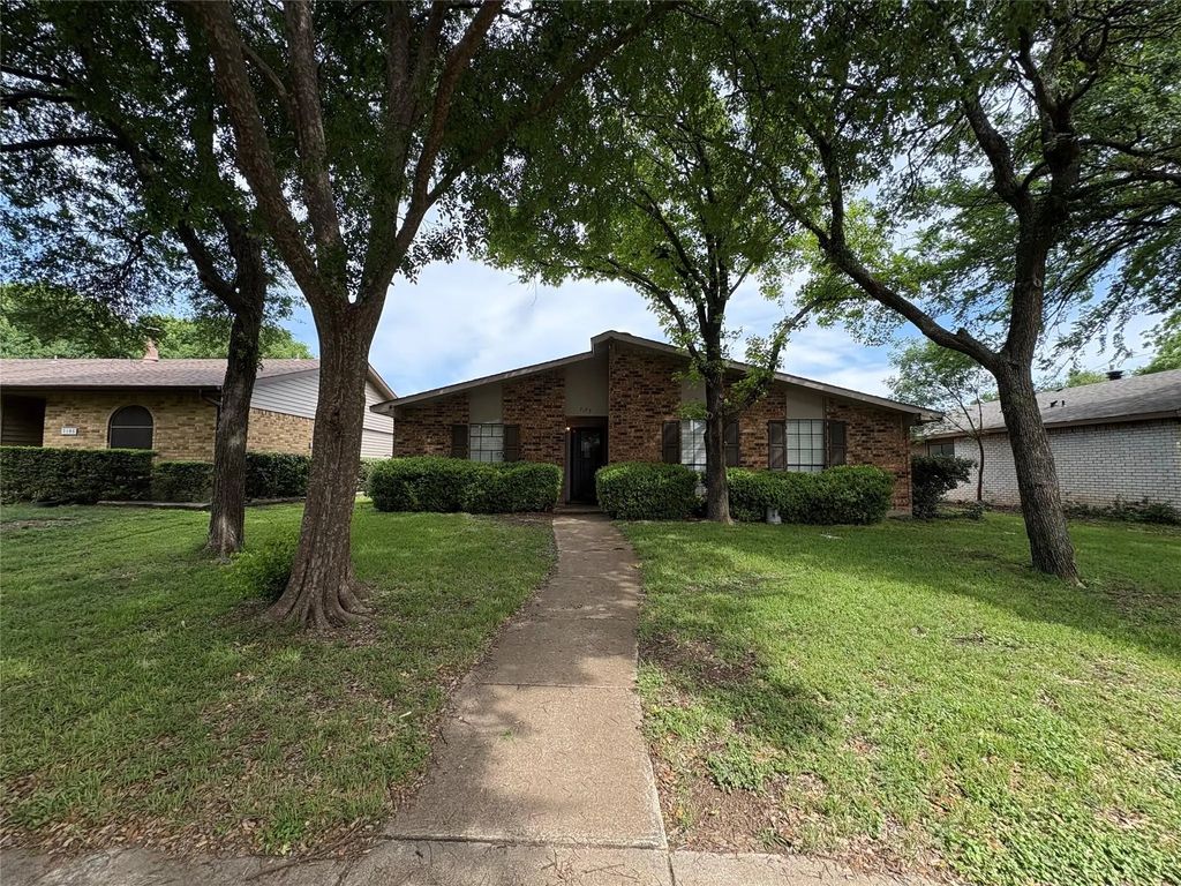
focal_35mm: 14
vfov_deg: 85.7
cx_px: 590
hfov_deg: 102.1
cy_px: 443
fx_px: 478
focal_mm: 2.22
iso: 64
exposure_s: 1/858
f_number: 2.2
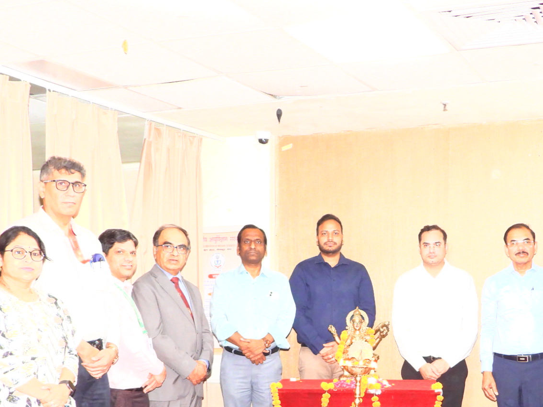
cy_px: 357
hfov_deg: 34.0
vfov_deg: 25.4
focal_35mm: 56
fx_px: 878
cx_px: 364
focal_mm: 5
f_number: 2.8
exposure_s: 1/30
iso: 360
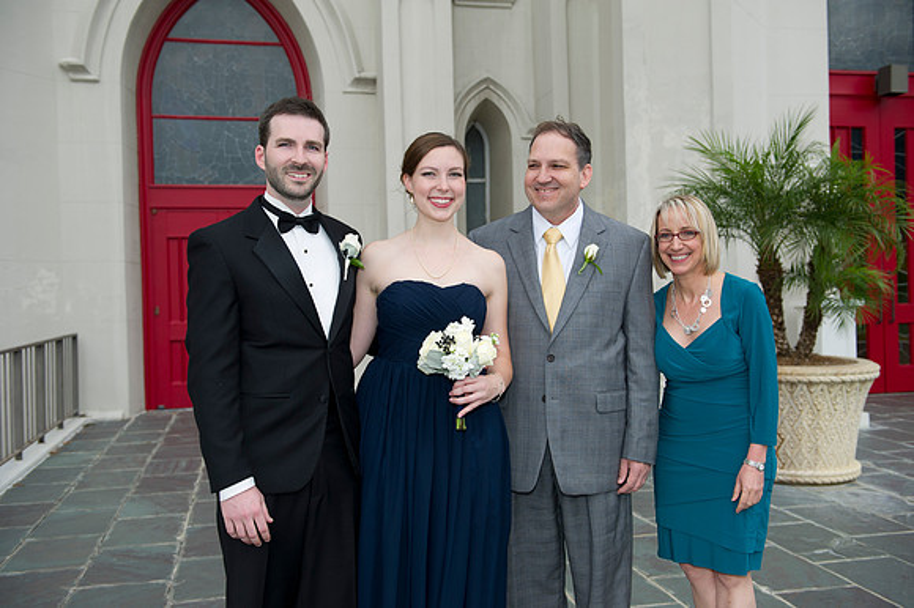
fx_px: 888
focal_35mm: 35
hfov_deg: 54.5
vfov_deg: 37.8
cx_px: 457
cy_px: 304
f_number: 4
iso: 200
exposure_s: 1/125
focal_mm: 35
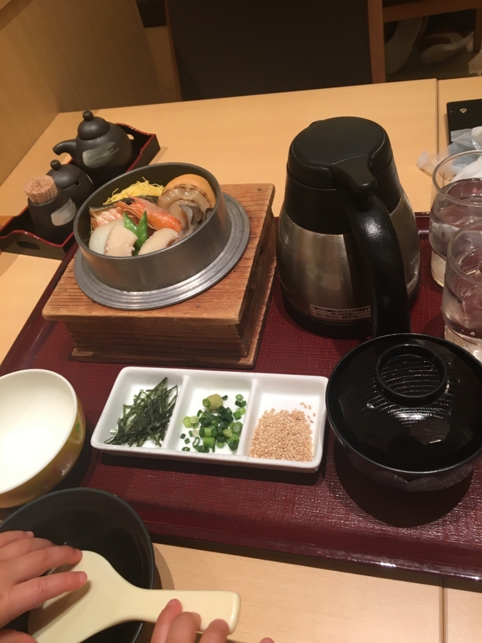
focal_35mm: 29
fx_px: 538
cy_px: 322
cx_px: 241
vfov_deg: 61.7
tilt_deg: -46.5
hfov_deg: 48.2
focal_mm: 4.15
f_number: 2.2
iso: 50
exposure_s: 1/30
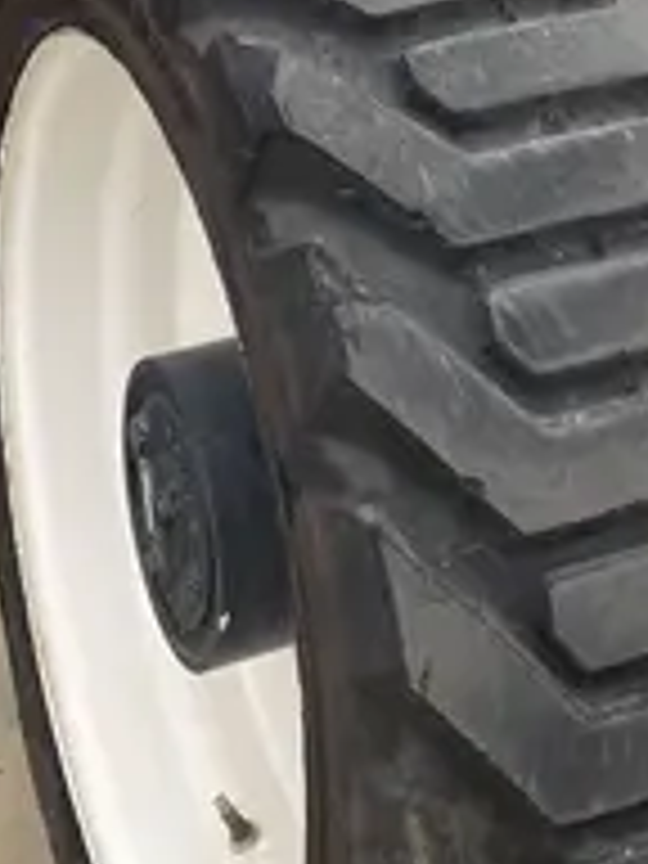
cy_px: -529
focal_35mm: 107
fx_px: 2671
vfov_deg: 16.3
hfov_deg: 13.6
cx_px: 684
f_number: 1.8
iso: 20
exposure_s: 1/1200
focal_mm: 3.99
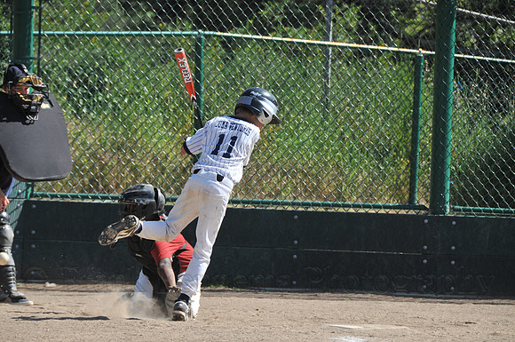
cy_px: 171
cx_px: 258
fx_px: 4286
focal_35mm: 300
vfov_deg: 4.6
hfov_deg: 6.9
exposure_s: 1/500
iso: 200
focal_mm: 200
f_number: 8
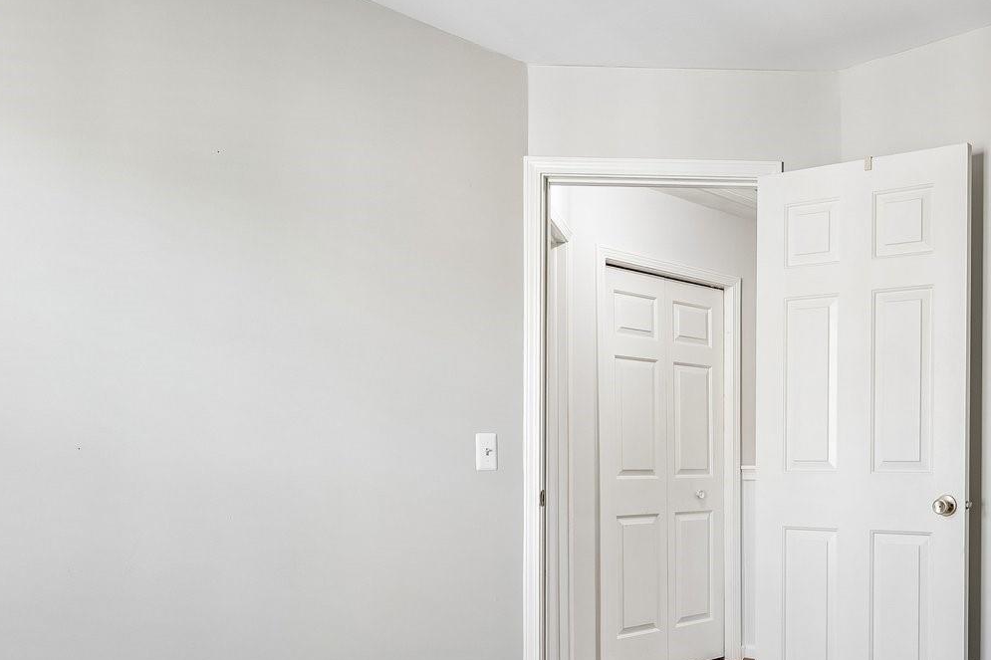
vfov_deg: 37.3
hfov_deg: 50.9
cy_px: 452
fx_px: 963
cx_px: 800
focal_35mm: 35
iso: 400
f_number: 8
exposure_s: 1/3.33
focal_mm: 17
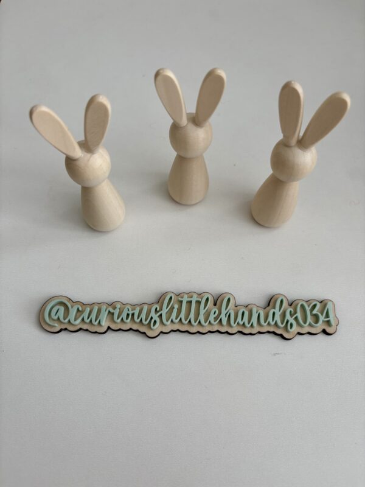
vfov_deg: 67.3
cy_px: 244
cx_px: 182
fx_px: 366
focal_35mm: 26
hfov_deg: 53.1
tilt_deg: -63.7
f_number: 1.6
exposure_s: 1/121
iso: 40
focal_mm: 5.96
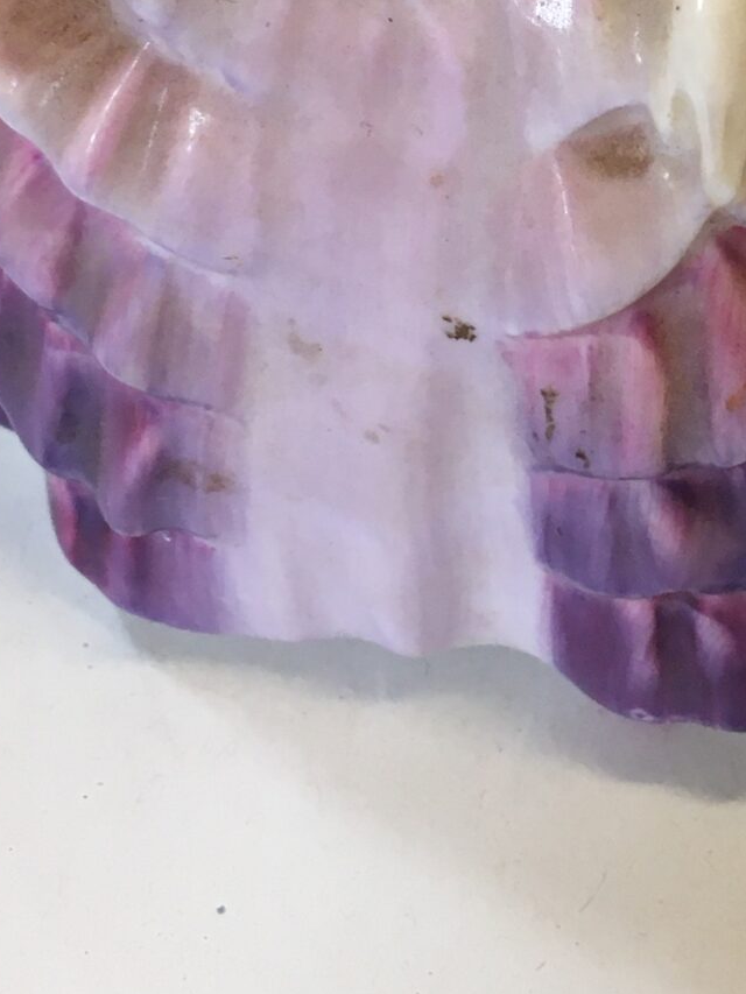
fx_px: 2499
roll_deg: -2.2
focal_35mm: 87
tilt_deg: -43.3
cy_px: -94
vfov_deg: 21.4
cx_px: 635
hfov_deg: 16.8
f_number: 2.2
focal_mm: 4.15
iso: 64
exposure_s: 1/33
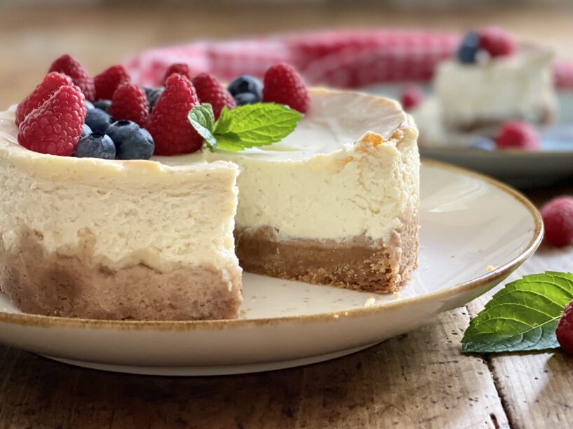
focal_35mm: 75
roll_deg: -0.3
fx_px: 1241
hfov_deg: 26.0
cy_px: 199
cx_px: 291
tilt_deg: -14.3
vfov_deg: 19.6
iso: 400
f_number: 2.2
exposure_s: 1/38
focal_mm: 7.5
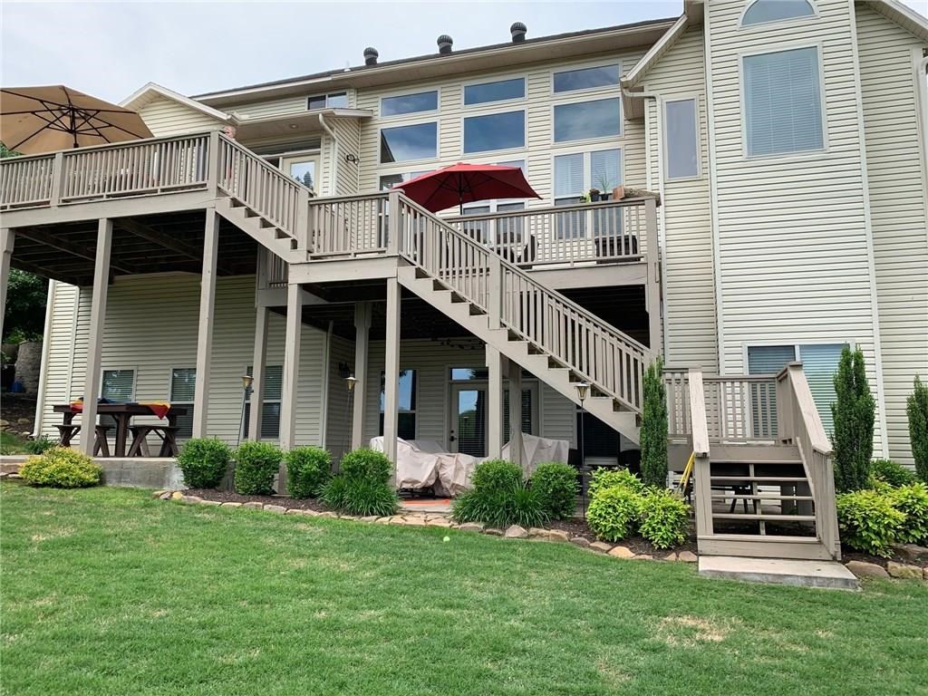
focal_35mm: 26
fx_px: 697
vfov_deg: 53.1
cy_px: 348
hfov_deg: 67.3
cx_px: 464
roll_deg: -0.9
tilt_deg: +8.6
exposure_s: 1/1011
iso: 25
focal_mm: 4.25
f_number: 1.8
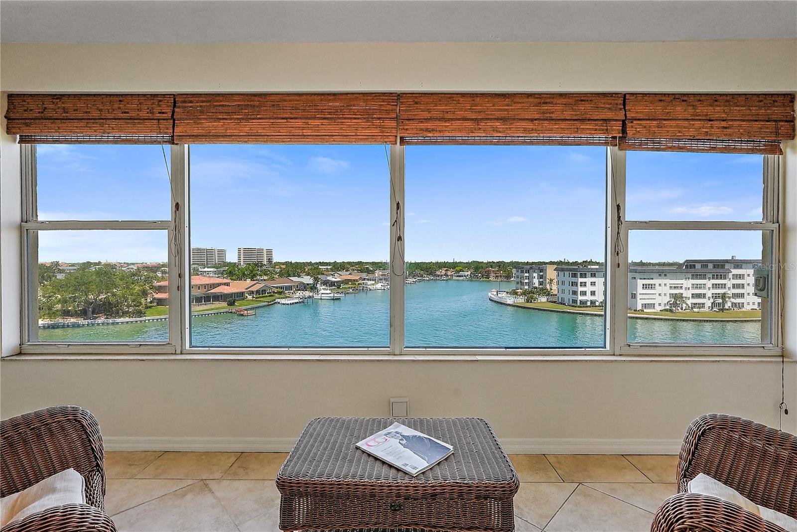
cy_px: 266
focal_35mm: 16
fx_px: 365
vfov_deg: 72.1
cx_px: 398
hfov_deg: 95.0
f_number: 8
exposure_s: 1/320
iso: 1600
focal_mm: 16.5
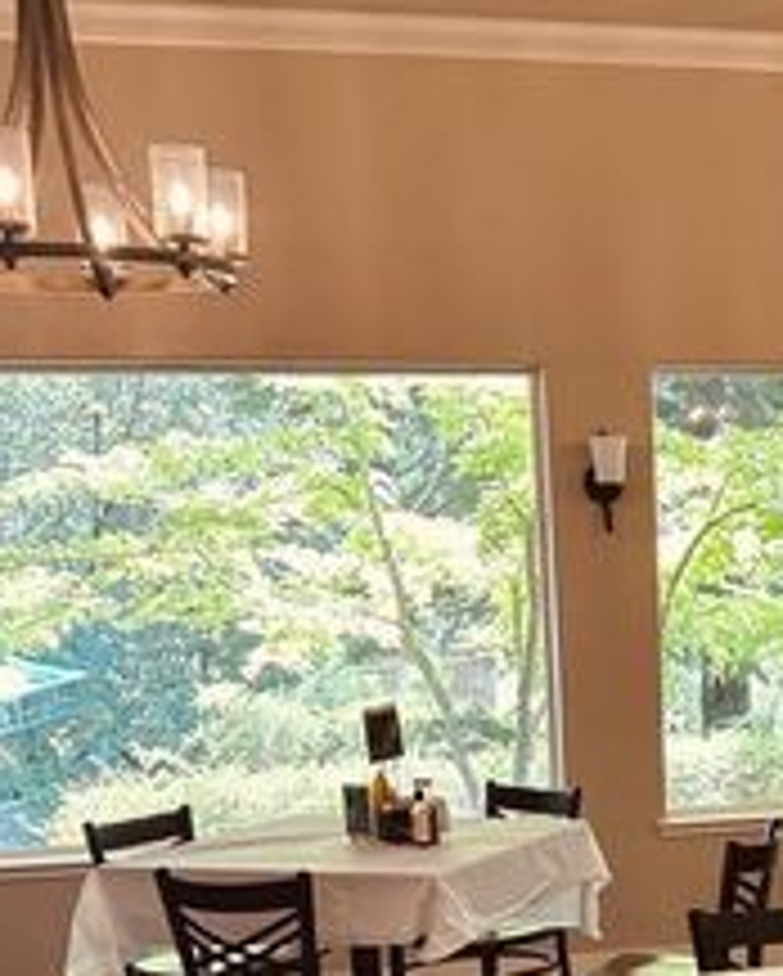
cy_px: 911
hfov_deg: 20.2
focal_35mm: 72
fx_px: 2083
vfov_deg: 25.4
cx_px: 882
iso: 125
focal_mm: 6.86
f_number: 1.78
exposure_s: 1/120
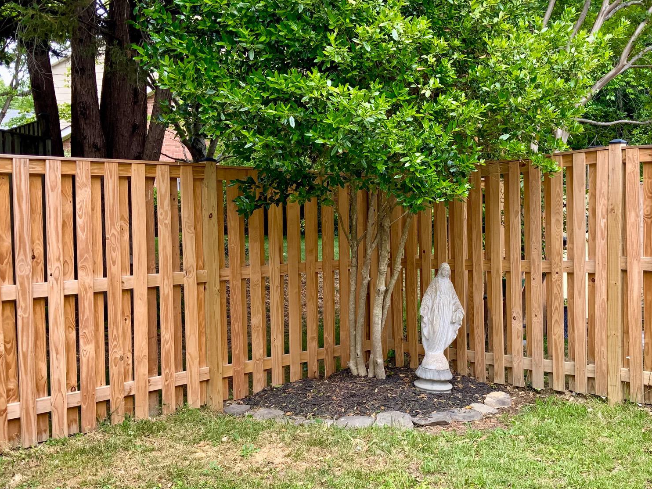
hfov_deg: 46.3
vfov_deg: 35.9
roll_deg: -0.2
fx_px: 753
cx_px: 415
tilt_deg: -4.5
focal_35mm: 40
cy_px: 263
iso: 16
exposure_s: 1/172
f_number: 1.8
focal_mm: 3
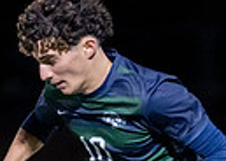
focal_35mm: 1103
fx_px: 7076
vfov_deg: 1.3
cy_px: 357
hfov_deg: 1.8
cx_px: 259
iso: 2500
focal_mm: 200
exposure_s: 1/1000
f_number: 2.8
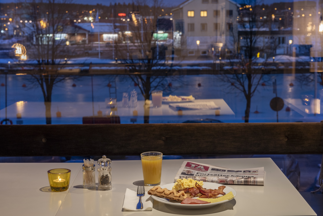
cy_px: 108
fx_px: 628
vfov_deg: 19.5
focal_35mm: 70
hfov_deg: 28.8
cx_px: 162
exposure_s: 1/2
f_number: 11
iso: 400
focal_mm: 70
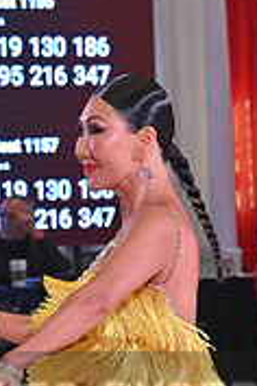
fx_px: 3341
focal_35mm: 312
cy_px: 425
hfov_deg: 4.4
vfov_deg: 6.6
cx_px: -5
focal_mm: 95
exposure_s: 1/400
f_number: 8
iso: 5000
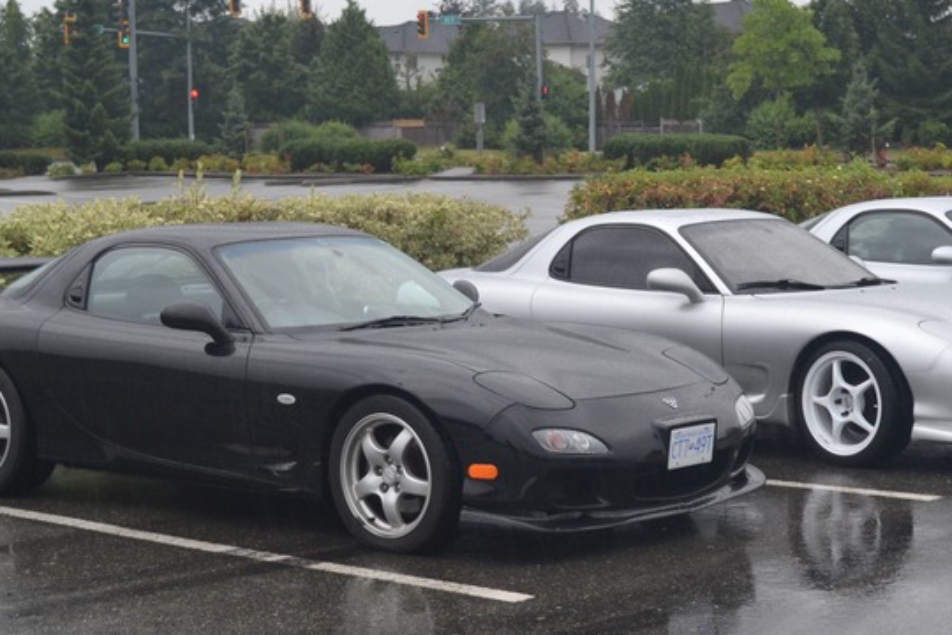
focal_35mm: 74
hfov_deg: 27.2
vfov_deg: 18.4
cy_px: 396
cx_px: 640
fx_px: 1957
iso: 400
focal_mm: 26
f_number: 4.5
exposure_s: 1/80
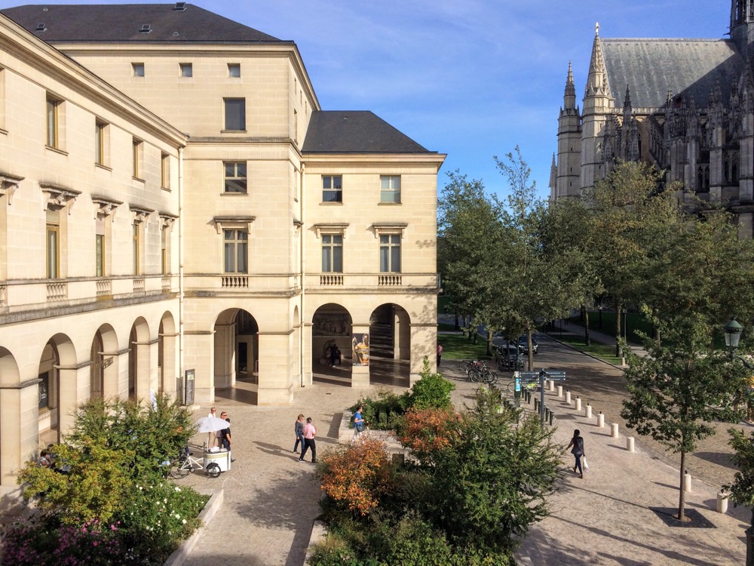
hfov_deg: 61.7
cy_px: 283
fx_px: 632
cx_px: 377
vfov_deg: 48.2
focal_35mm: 29
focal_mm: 4.15
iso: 32
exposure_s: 1/2564
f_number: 2.2
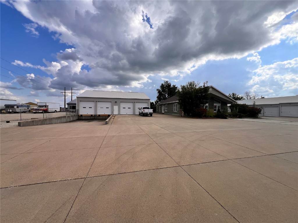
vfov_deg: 89.9
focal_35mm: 13
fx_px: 112
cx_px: 149
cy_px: 112
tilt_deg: -0.4
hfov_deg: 106.2
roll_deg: -0.5
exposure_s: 1/1553
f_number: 1.8
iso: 32
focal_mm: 1.57
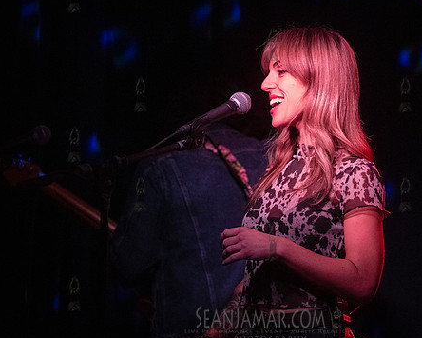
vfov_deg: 8.1
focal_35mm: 191
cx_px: 265
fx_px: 2385
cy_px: 138
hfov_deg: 10.1
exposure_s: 1/250
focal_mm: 125
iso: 8000
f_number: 2.8
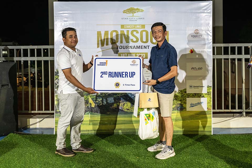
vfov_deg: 33.4
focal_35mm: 40
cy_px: 84
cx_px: 126
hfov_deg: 48.5
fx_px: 280
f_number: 5
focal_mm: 40
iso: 2000
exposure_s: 1/200
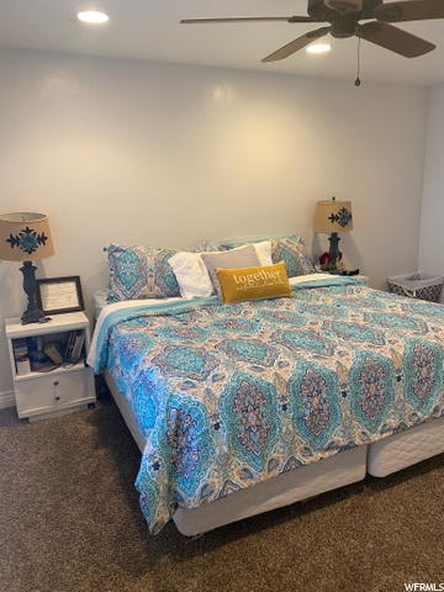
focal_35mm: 26
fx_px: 445
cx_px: 222
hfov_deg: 53.1
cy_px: 296
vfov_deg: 67.3
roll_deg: +1.8
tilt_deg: -12.4
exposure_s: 1/60
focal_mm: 4.25
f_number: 1.8
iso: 160
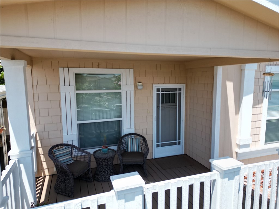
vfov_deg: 56.8
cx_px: 140
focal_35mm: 24
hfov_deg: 71.6
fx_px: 193
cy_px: 104
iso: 200
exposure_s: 1/2500
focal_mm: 6.72
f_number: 1.7
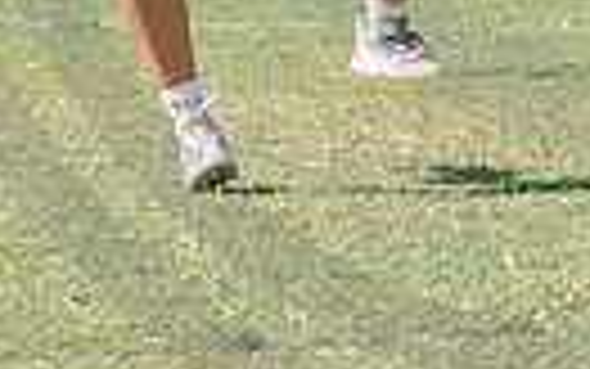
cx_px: 1415
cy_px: -209
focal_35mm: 1002
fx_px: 16118
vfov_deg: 1.3
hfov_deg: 2.1
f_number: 5.6
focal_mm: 70
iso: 250
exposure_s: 1/1000
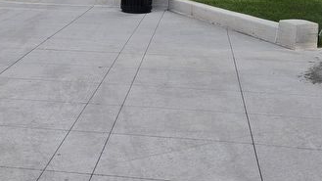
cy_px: 31
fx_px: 521
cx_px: 149
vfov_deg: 19.5
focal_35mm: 61
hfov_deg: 34.3
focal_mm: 5.4
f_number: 1.8
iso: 25
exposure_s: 1/237
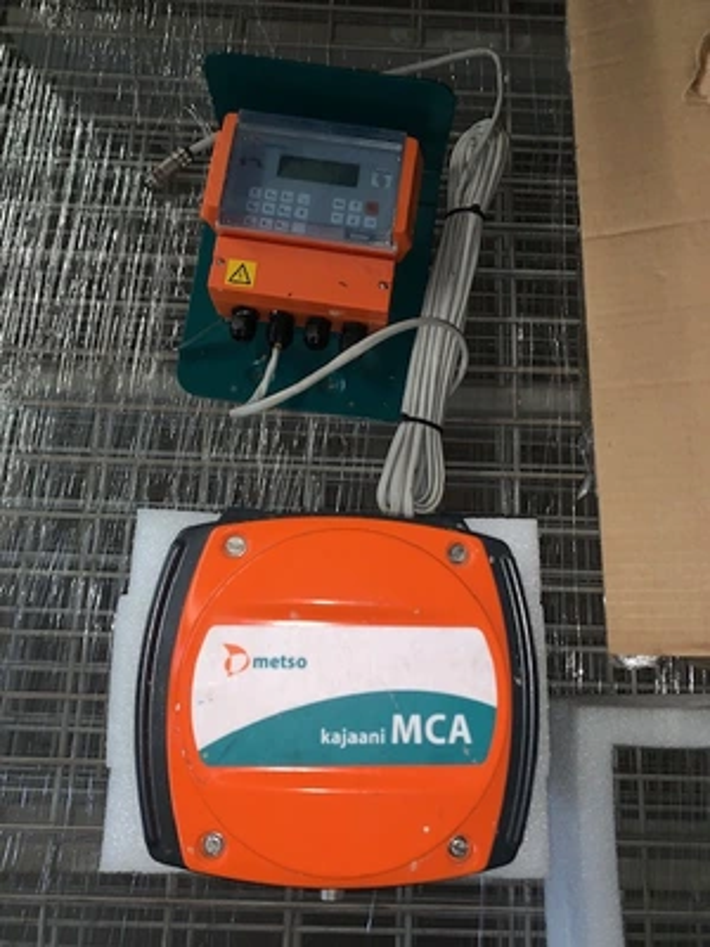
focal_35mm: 26
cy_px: 474
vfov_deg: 67.3
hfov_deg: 53.1
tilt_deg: -74.3
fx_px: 711
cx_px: 355
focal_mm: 4.25
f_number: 1.8
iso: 32
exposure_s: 1/4
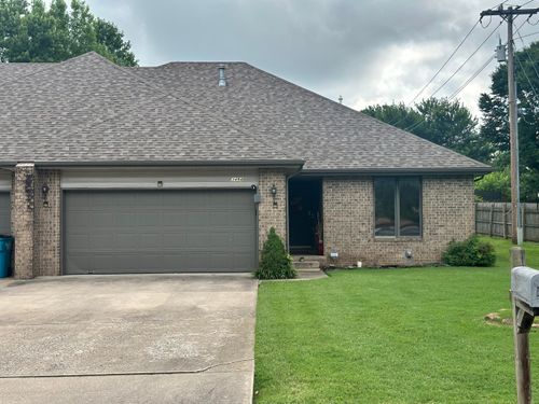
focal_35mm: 48
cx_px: 270
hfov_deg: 39.7
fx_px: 747
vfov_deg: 30.3
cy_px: 202
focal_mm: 6.86
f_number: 1.78
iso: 64
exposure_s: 1/2252
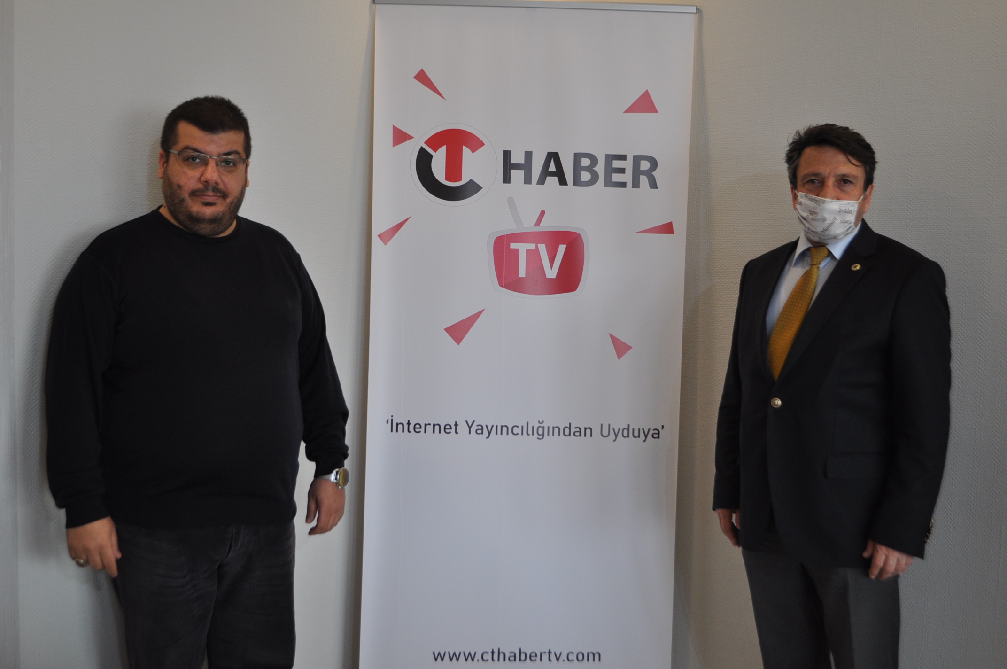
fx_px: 1090
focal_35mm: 39
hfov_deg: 49.6
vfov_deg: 34.1
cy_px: 334
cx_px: 504
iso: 560
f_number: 4.2
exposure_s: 1/60
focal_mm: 26
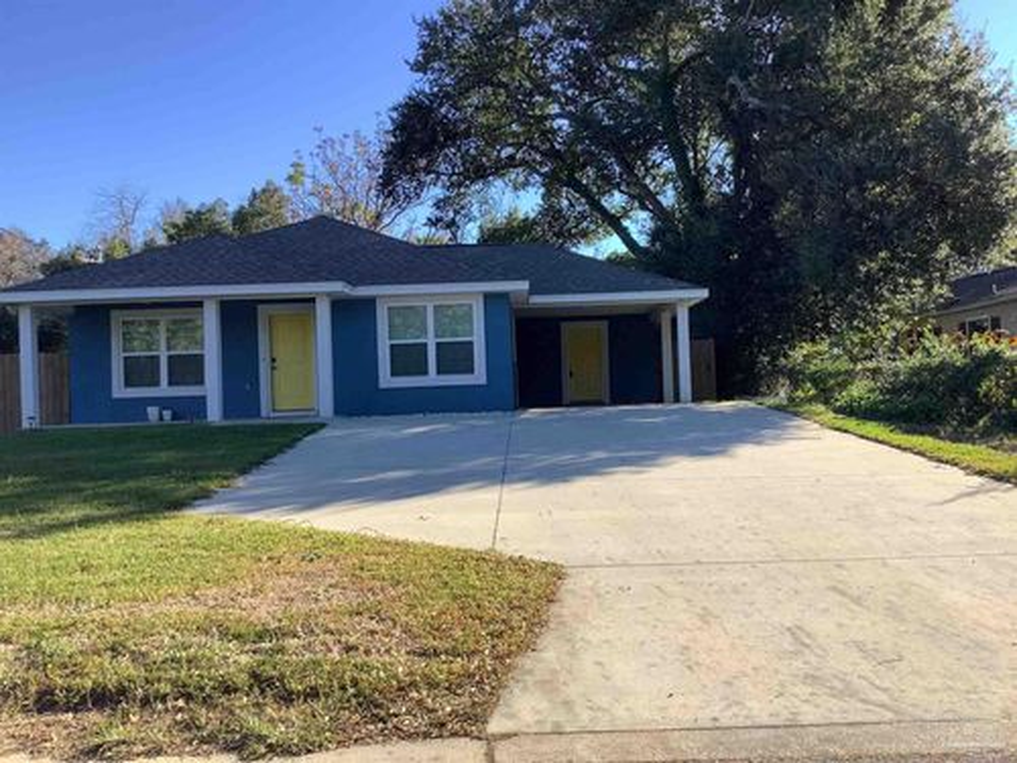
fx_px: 911
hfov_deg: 58.4
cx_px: 508
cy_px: 382
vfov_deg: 45.4
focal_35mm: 31
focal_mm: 3.3
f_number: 2.4
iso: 25
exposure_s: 1/554
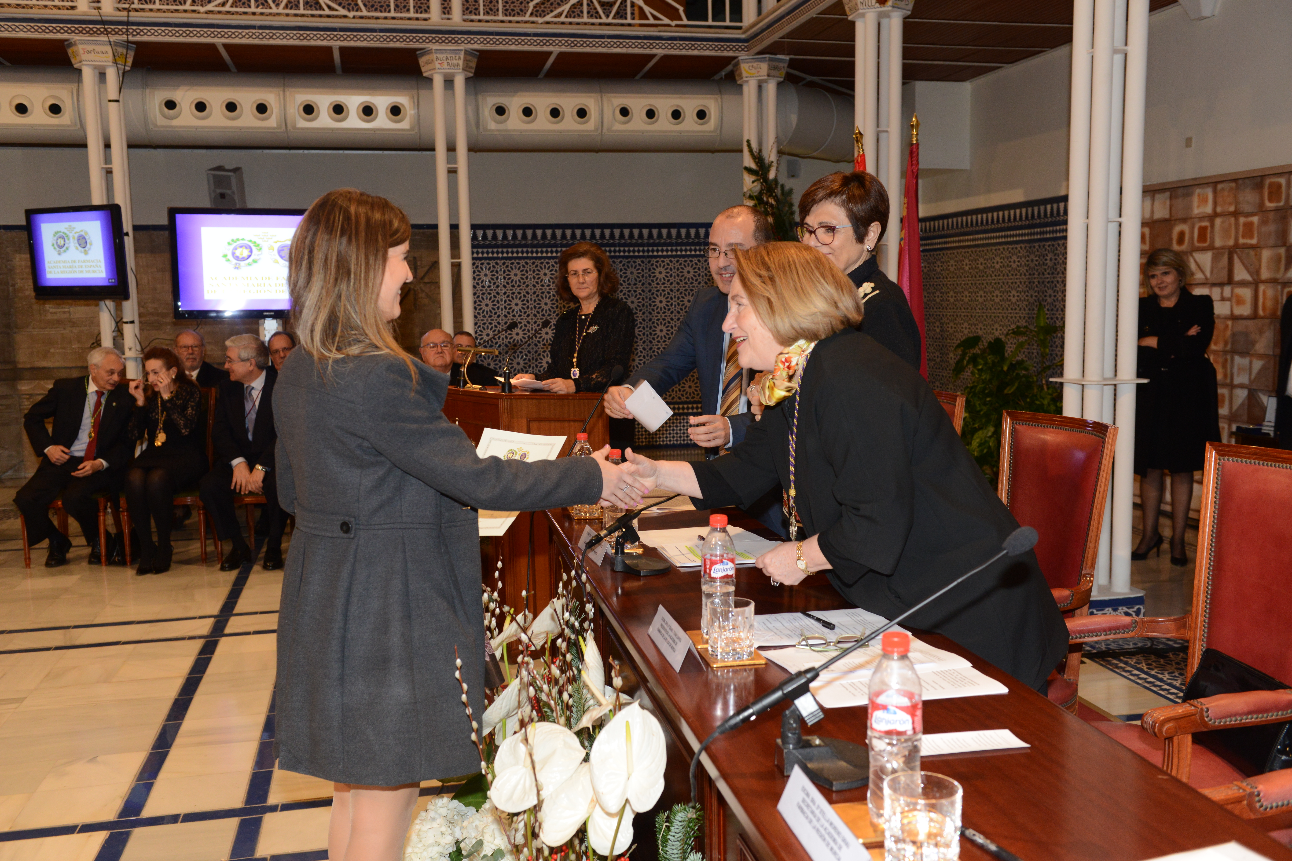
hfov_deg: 54.4
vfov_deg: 37.9
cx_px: 646
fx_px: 1256
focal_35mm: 35
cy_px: 430
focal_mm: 35
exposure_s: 1/100
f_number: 5
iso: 1600
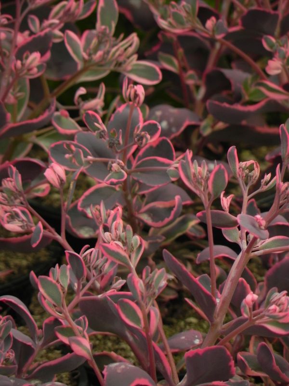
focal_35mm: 678
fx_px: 7547
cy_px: 193
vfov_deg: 2.9
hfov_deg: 2.2
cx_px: 144
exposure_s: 1/250
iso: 160
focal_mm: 120
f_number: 5
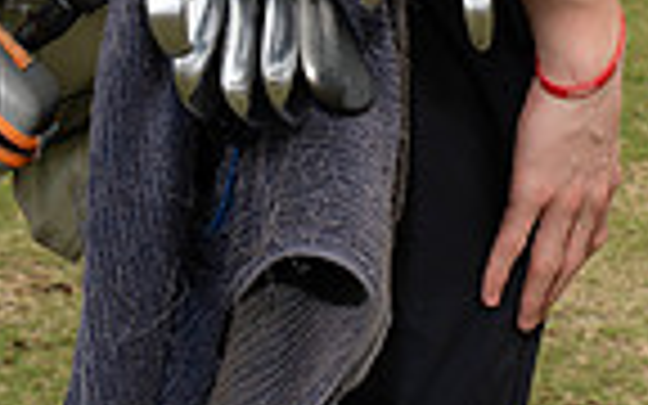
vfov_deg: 5.8
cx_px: 490
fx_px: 3885
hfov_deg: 9.5
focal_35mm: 220
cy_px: -531
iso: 400
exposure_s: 1/250
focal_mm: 69
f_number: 10
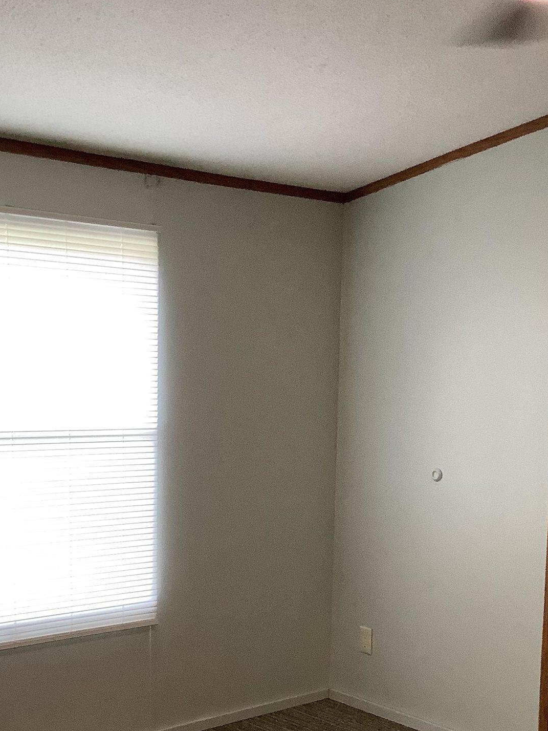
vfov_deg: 37.5
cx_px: 245
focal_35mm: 50
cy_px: 517
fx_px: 1055
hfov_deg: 29.1
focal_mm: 3.3
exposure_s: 1/60
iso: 125
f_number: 2.4
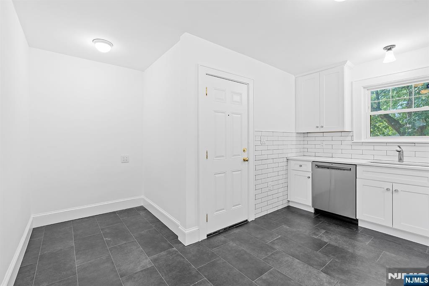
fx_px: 191
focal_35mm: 16
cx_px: 214
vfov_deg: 73.7
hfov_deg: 96.8
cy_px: 143
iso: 100
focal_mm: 16
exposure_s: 1/2.5
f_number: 8
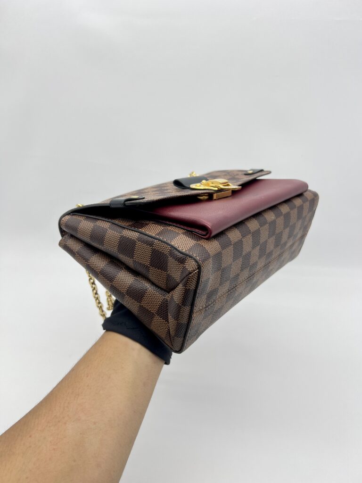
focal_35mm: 26
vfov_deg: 67.3
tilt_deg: -28.3
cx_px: 181
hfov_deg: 53.1
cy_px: 242
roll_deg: +0.1
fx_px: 363
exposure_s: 1/106
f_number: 1.5
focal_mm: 5.7
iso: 32
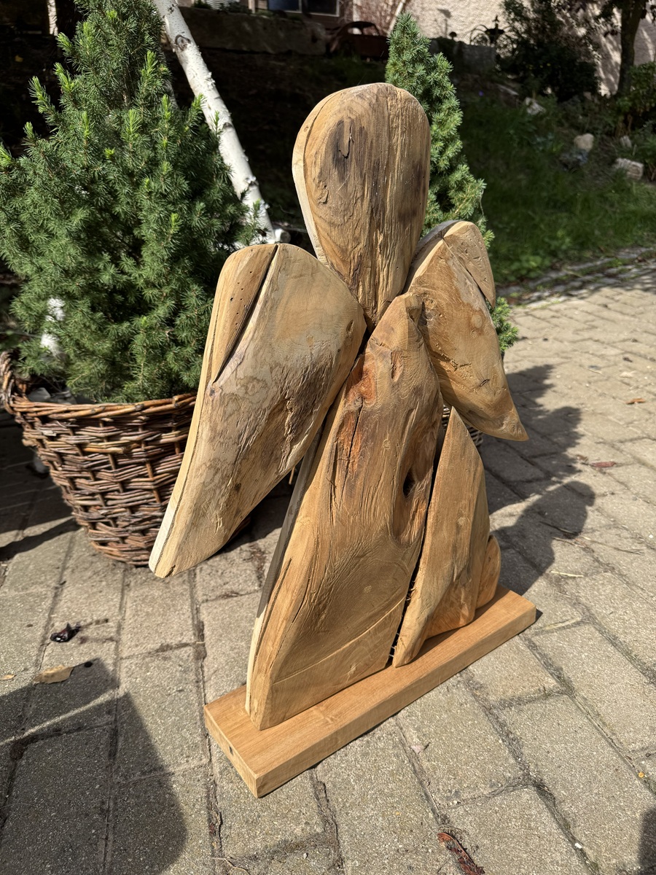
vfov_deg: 71.6
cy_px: 438
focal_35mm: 24
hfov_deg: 56.8
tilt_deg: -17.8
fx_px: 606
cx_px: 328
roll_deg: +1.4
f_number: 1.78
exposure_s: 1/3096
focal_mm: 6.76
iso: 80
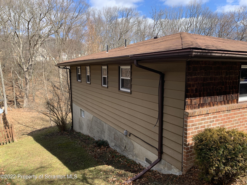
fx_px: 186
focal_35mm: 26
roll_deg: +0.0
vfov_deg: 53.1
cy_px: 92
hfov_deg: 67.3
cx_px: 124
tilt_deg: -6.3
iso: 25
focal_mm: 4.25
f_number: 1.8
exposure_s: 1/783
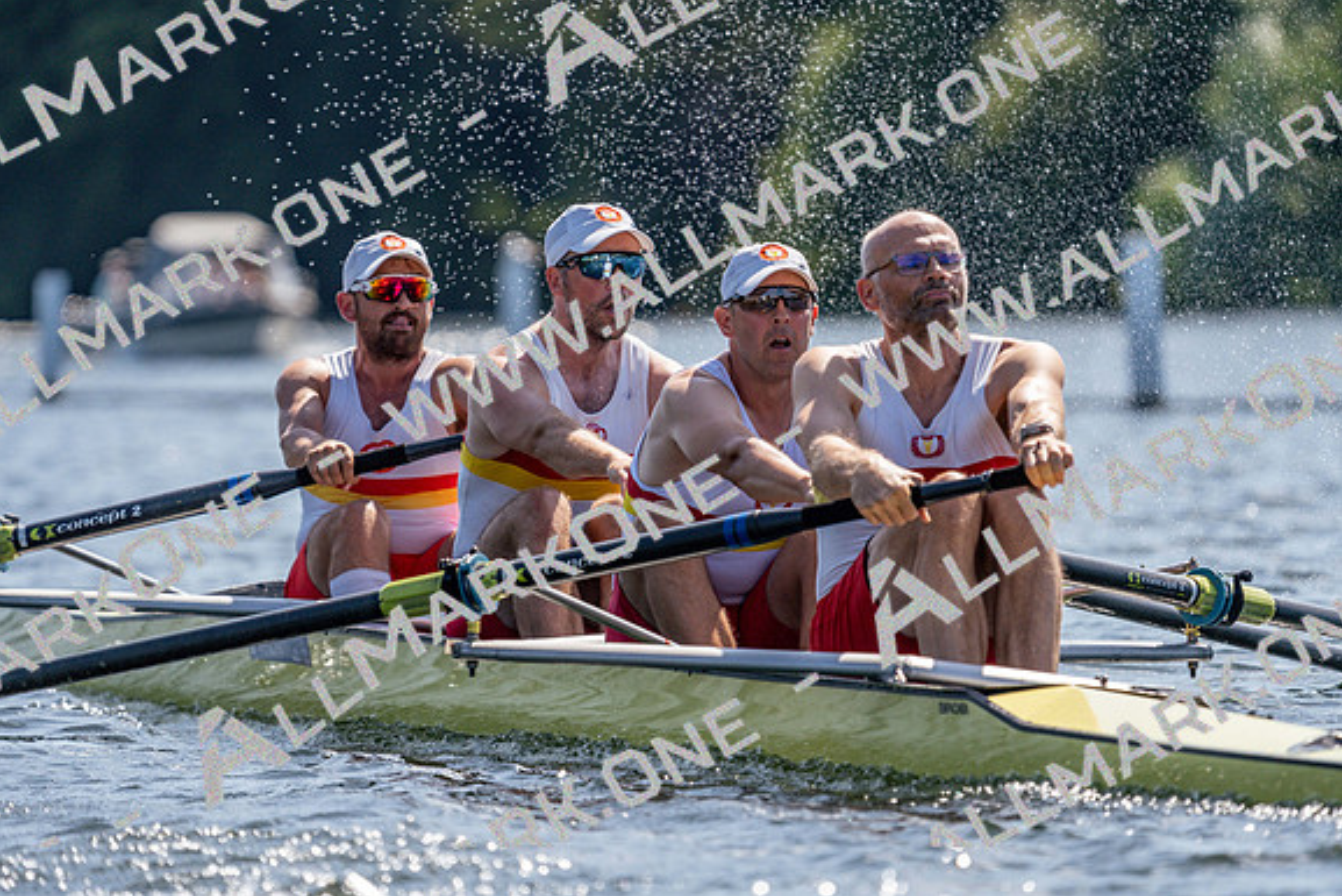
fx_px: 16219
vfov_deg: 3.2
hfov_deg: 4.7
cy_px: 448
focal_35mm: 435
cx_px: 670
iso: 320
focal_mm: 433
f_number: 6.3
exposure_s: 1/2000
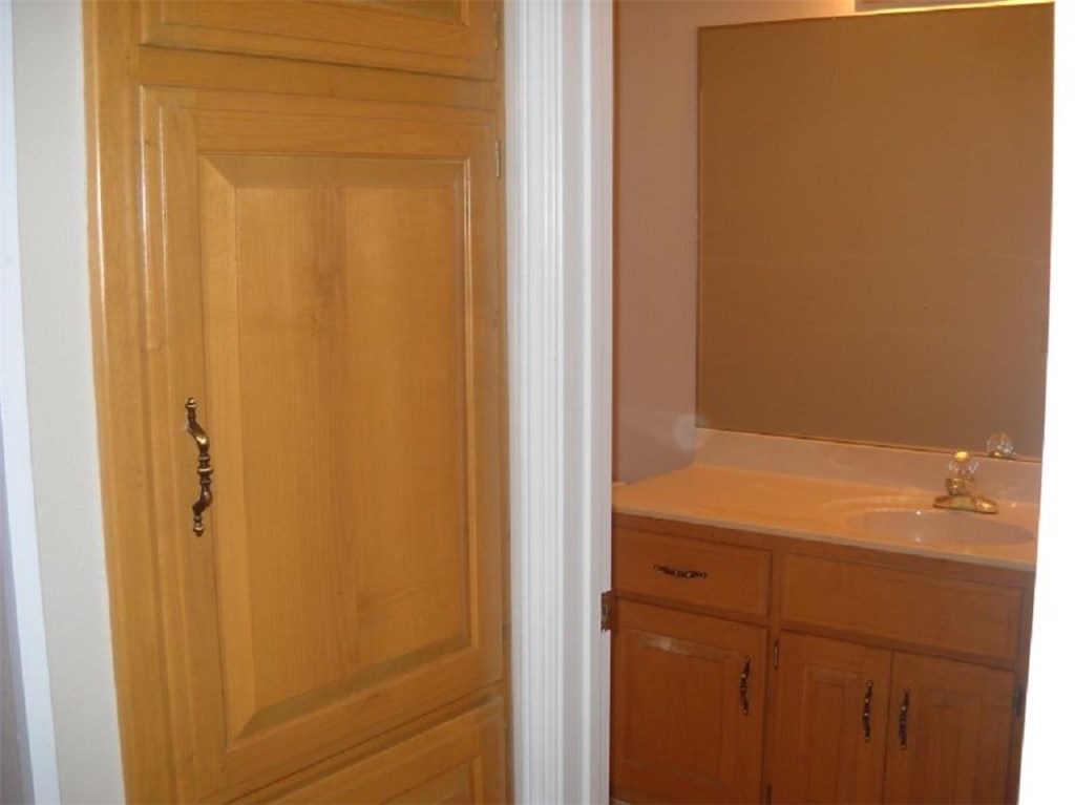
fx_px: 1273
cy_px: 402
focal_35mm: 41
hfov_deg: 45.8
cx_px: 538
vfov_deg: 35.1
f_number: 3.1
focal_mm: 6.72
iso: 100
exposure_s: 1/30
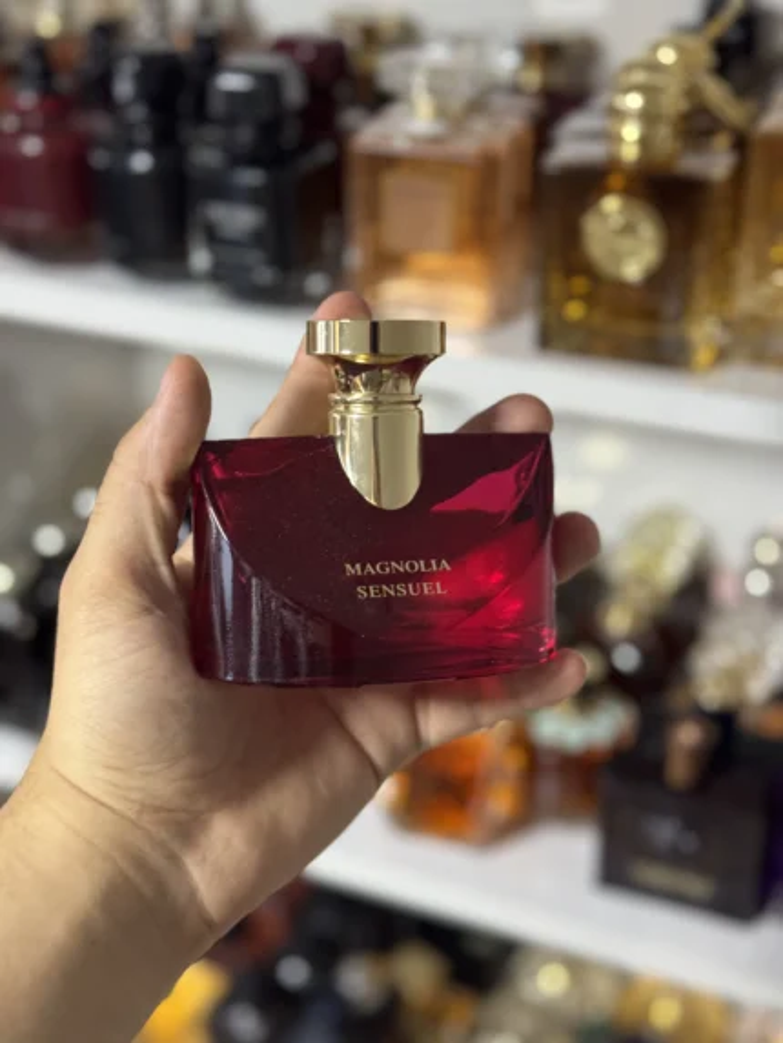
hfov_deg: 30.3
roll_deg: -1.2
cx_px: 392
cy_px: 522
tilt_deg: -29.0
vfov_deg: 39.6
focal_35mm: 48
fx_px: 1447
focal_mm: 6.76
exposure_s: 1/50
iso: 200
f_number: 1.78
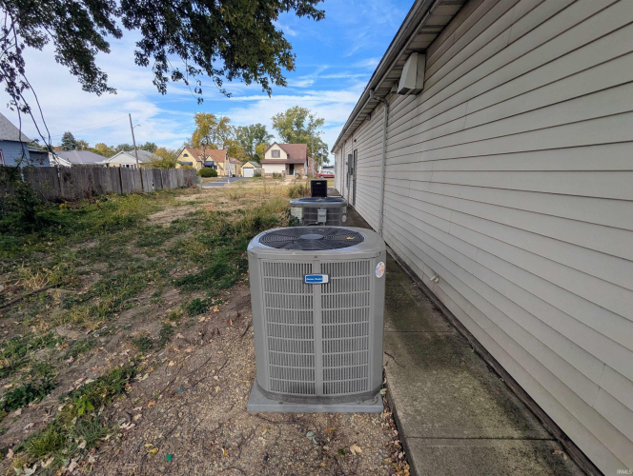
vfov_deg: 78.2
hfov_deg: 94.4
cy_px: 238
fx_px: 293
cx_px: 316
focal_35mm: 16
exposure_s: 1/1056
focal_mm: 2.35
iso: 50
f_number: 2.2
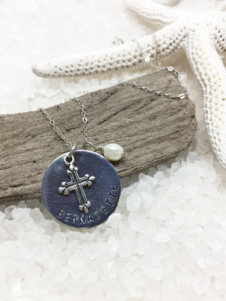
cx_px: 113
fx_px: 252
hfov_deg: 48.2
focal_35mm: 29
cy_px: 150
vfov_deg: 61.7
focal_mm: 4.15
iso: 40
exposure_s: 1/120
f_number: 2.2
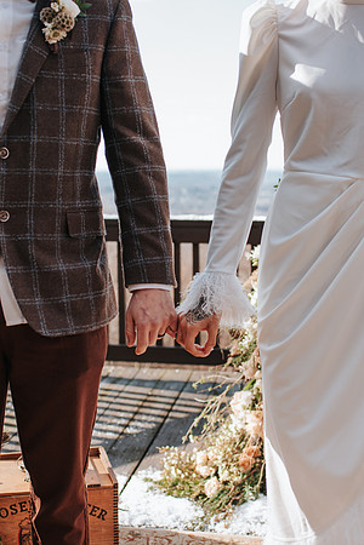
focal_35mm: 53
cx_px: 182
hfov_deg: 25.4
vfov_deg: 37.4
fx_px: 806
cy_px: 272
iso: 140
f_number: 2.8
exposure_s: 1/640
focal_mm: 35
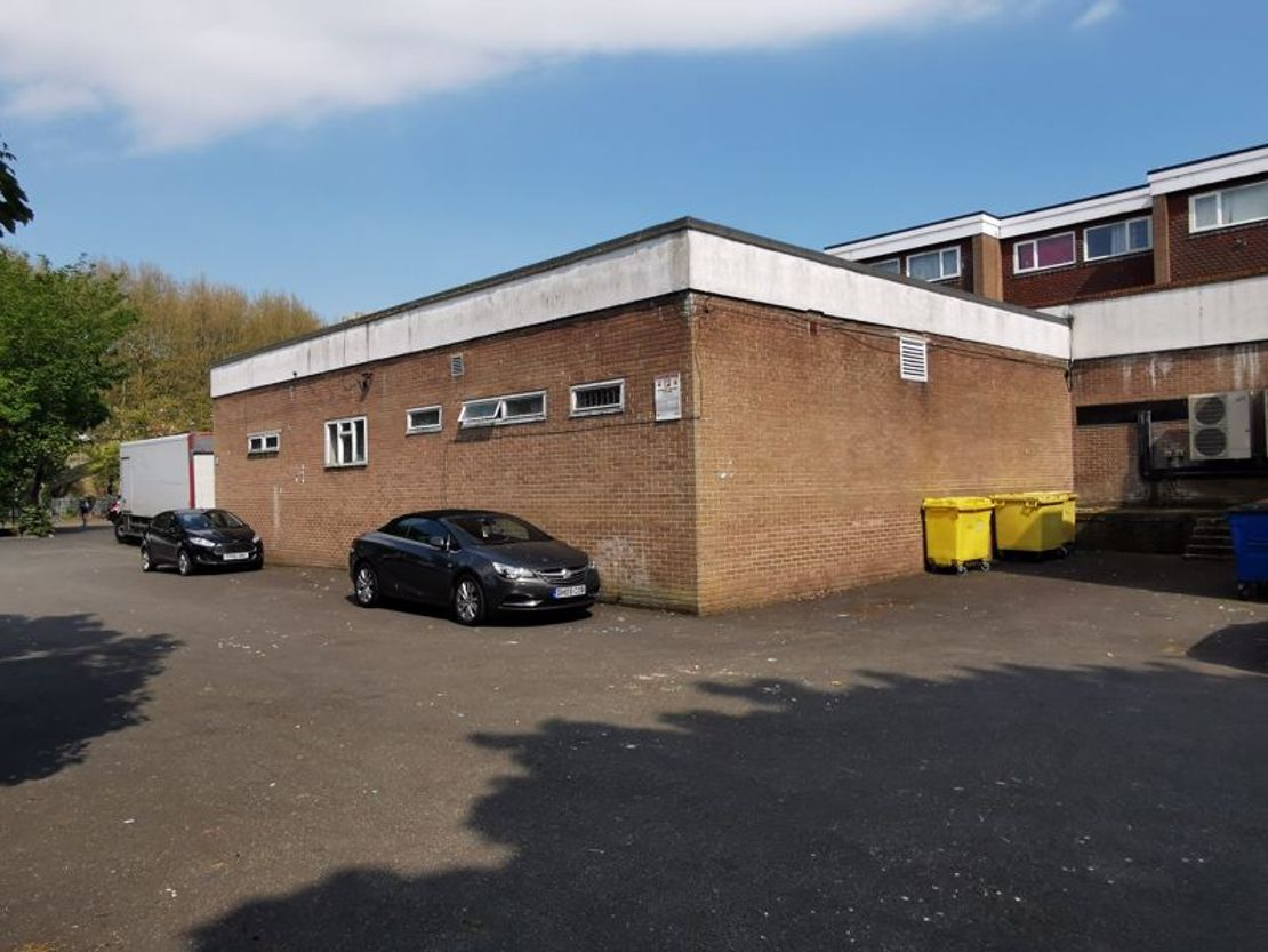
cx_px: 634
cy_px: 476
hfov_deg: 69.4
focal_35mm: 25
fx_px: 916
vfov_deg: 54.9
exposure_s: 1/1010
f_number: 2.2
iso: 50
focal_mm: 2.35
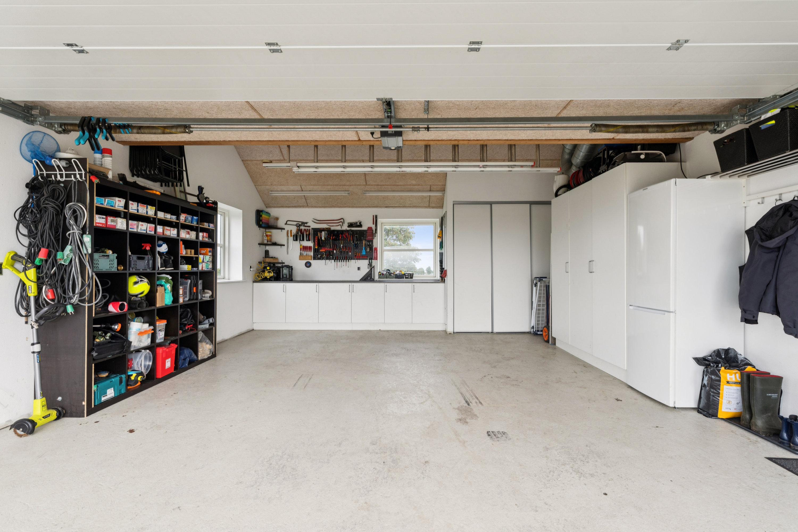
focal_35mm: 16
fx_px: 355
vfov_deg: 73.7
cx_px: 399
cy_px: 266
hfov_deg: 96.7
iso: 200
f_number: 10
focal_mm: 16
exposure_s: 1/50
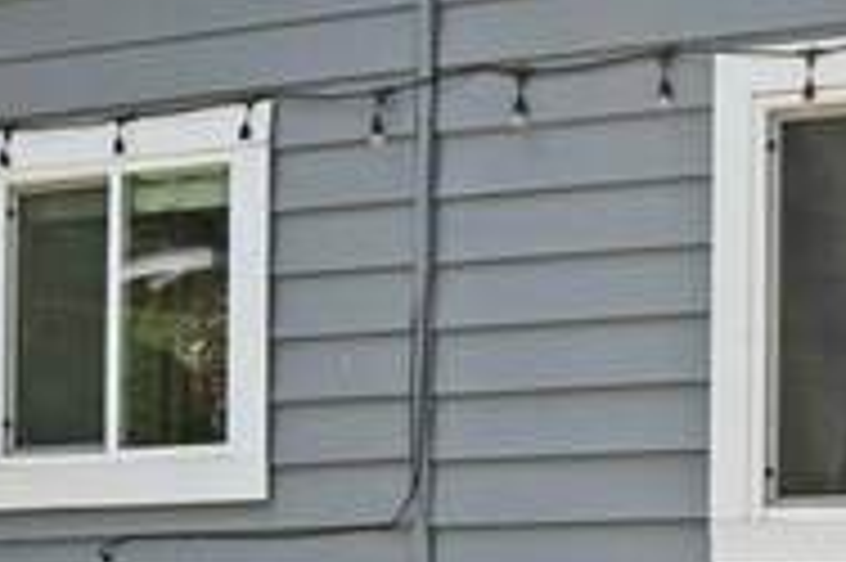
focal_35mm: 150
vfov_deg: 9.1
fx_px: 3522
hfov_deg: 12.7
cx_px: 1400
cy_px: 402
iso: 200
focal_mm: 22
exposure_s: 1/125
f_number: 8
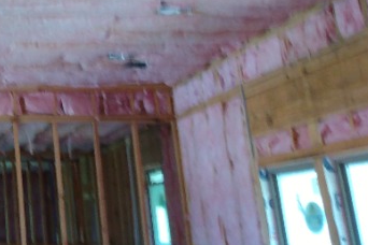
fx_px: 572
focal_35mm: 56
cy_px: -48
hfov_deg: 28.6
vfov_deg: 22.3
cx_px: -119
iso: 240
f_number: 2
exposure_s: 1/30
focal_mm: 3.54
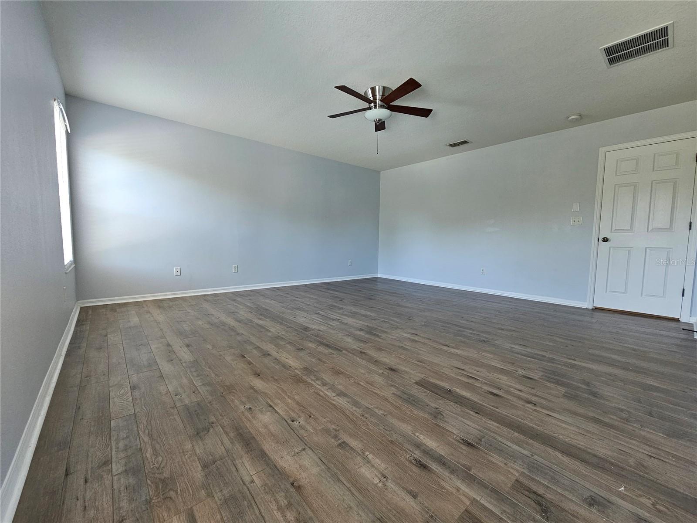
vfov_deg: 89.9
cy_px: 262
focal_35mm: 13
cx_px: 348
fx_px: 262
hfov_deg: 106.2
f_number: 2.2
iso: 160
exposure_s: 1/60
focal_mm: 2.2
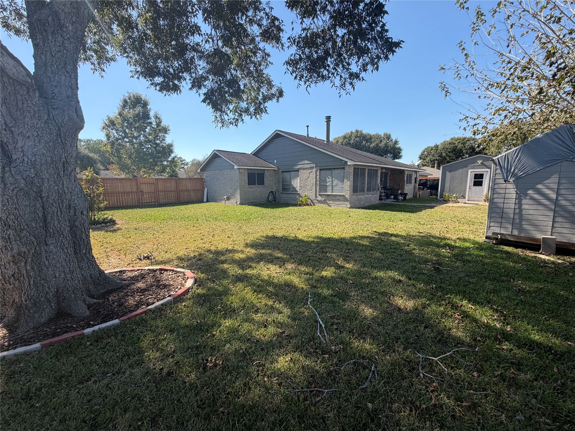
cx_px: 288
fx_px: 233
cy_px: 216
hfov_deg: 102.1
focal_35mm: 14
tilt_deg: -7.1
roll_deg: +0.8
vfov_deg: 85.7
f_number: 2.2
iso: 40
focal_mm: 2.22
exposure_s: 1/734
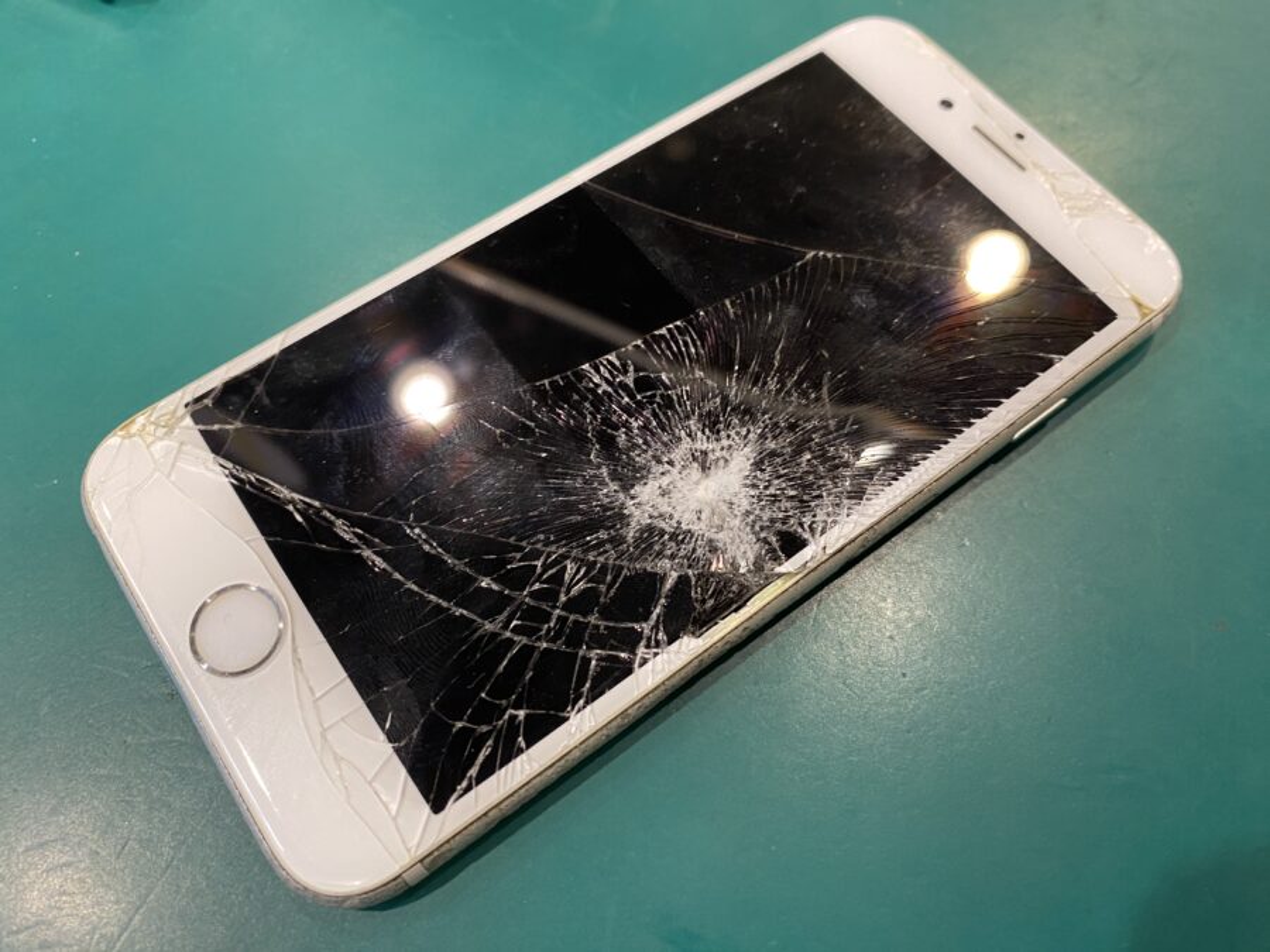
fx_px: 917
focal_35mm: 25
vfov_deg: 54.9
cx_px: 635
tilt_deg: -64.5
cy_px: 476
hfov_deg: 69.4
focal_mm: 4.25
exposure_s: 1/50
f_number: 1.8
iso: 160
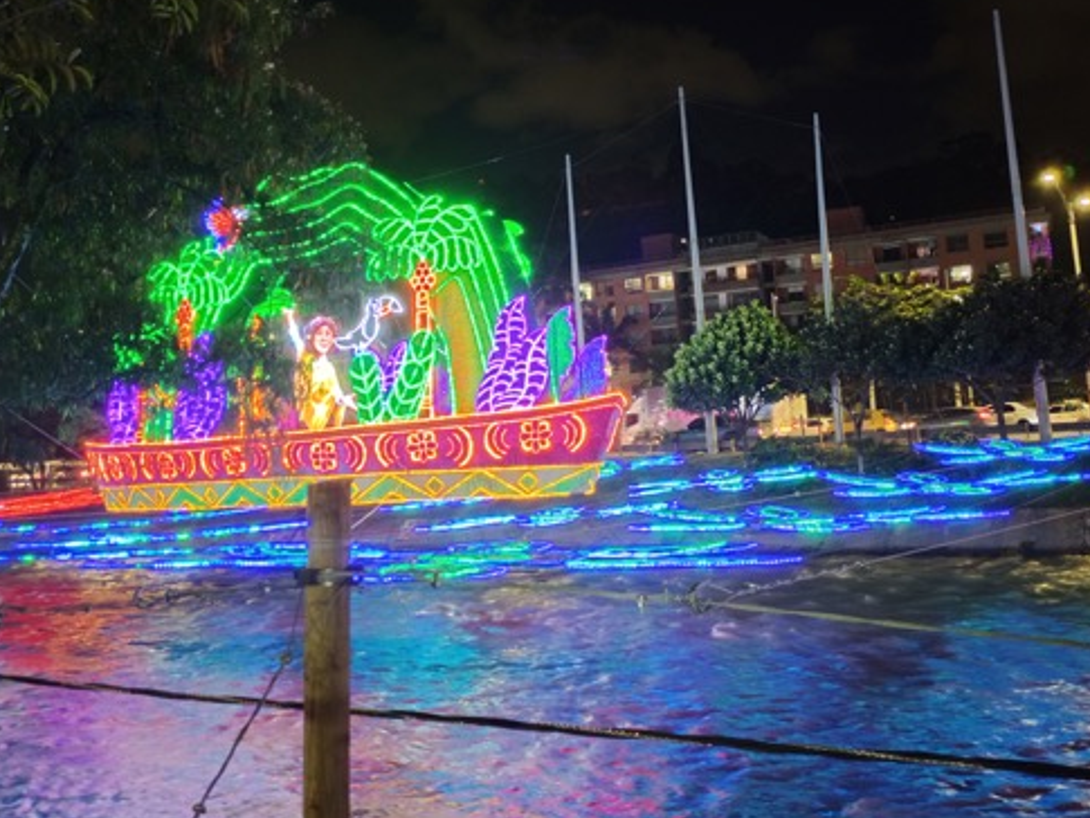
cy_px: 326
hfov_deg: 55.3
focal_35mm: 33
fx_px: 1039
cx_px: 596
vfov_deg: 42.7
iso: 3118
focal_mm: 4.71
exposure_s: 1/17.1
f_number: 1.79
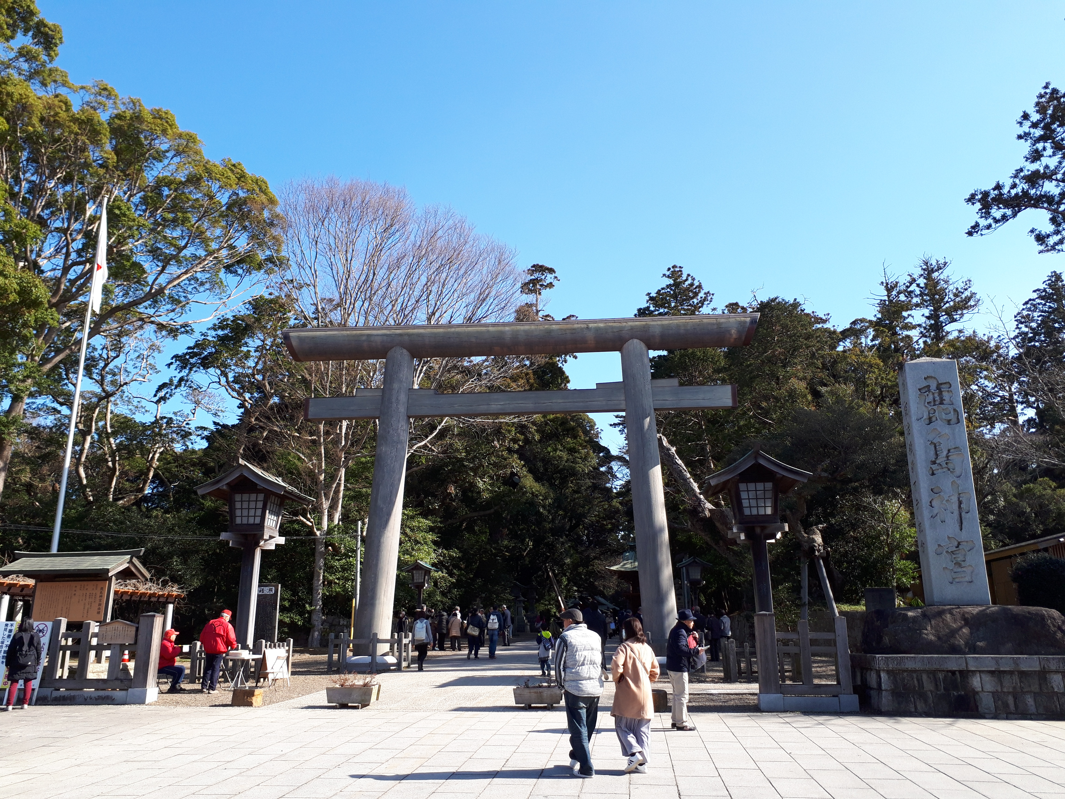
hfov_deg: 65.3
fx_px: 831
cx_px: 532
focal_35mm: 27
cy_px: 400
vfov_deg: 51.4
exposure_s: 1/591
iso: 40
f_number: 1.9
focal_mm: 3.6
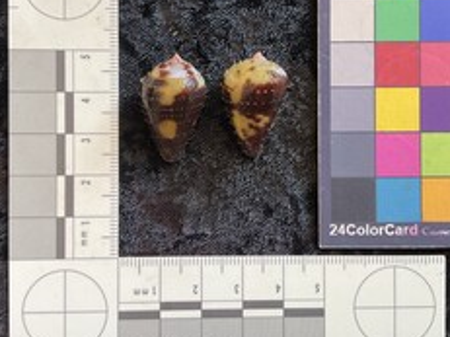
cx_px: 236
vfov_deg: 32.8
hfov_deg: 43.0
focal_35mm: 44
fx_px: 572
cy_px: 137
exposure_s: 1/100
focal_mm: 3
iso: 64
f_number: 1.8
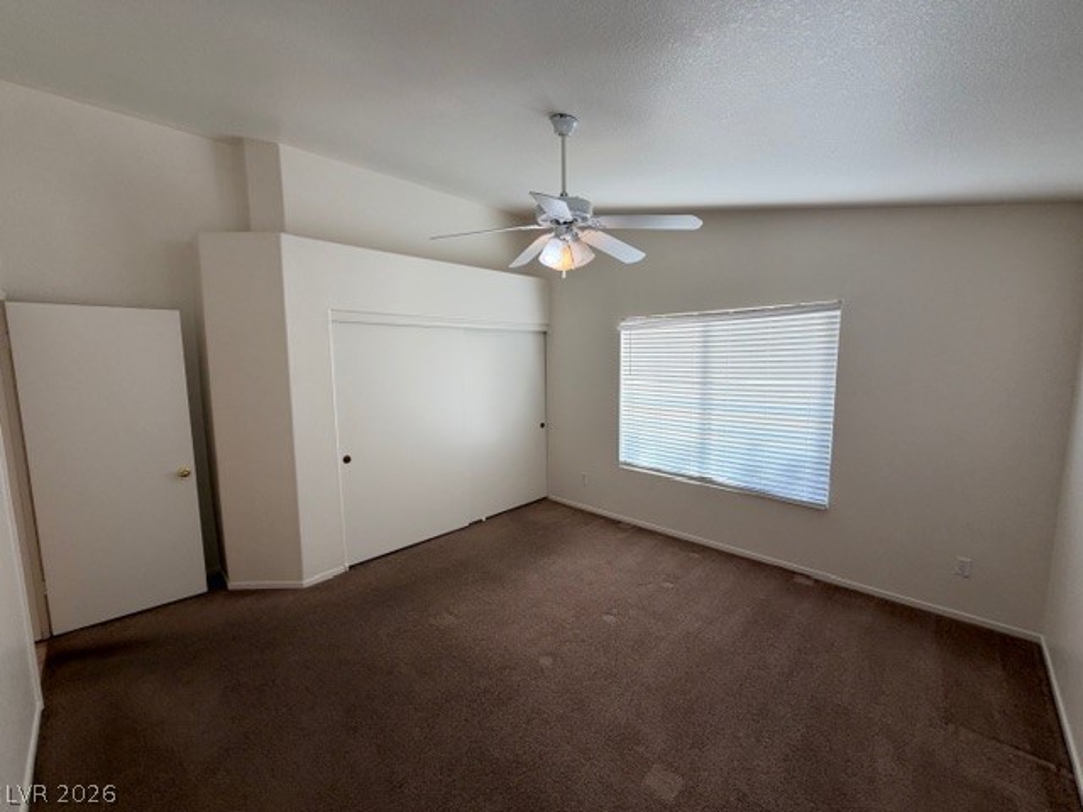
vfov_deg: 85.7
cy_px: 406
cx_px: 542
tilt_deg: -5.0
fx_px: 438
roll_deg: +0.9
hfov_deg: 102.1
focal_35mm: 14
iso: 64
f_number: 2.2
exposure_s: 1/120
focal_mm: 2.22
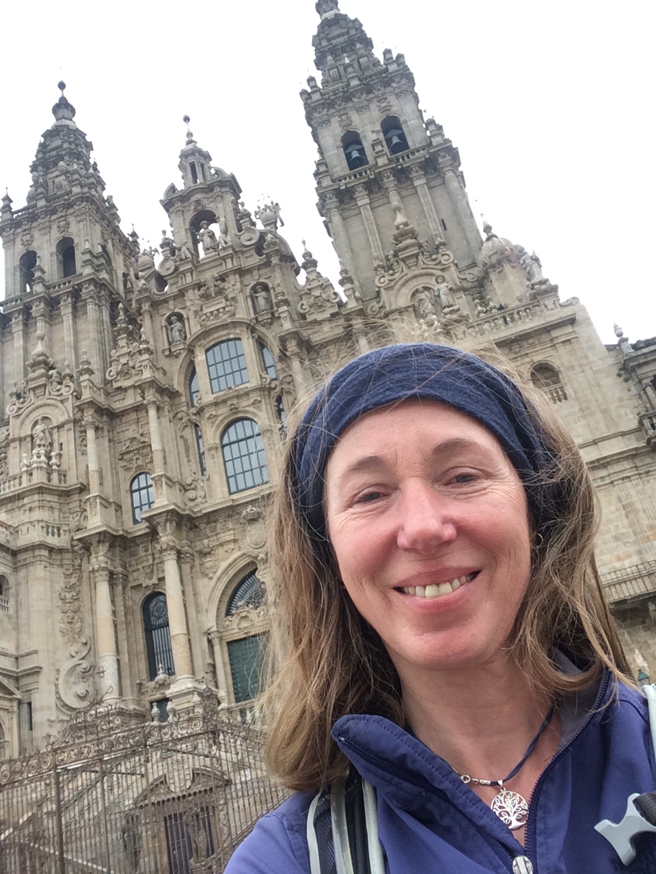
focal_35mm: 31
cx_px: 328
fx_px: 783
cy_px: 437
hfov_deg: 45.4
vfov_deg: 58.4
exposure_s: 1/327
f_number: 2.4
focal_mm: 2.15
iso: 50
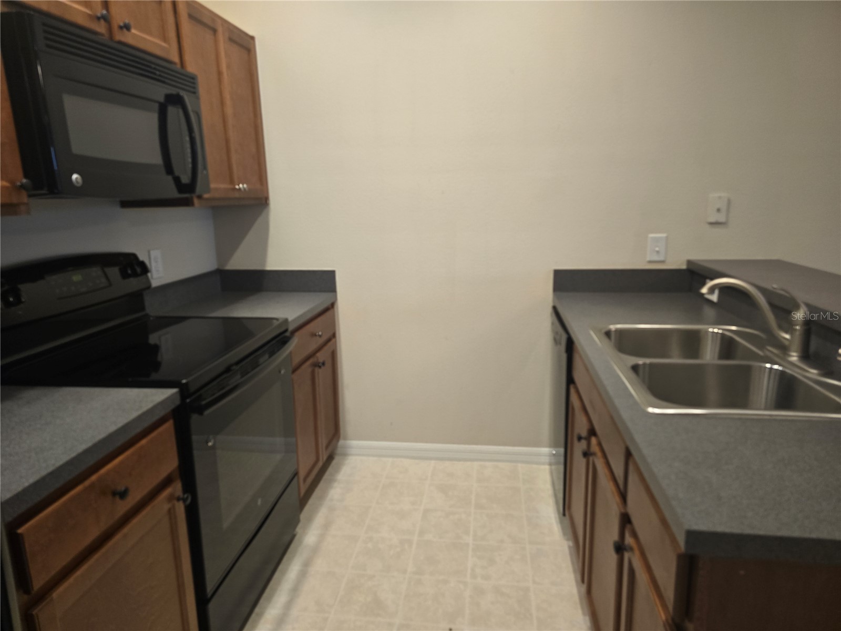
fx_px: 559
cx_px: 420
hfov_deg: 73.9
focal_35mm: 23
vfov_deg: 58.9
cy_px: 316
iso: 320
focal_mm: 6.3
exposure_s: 1/120
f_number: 1.7
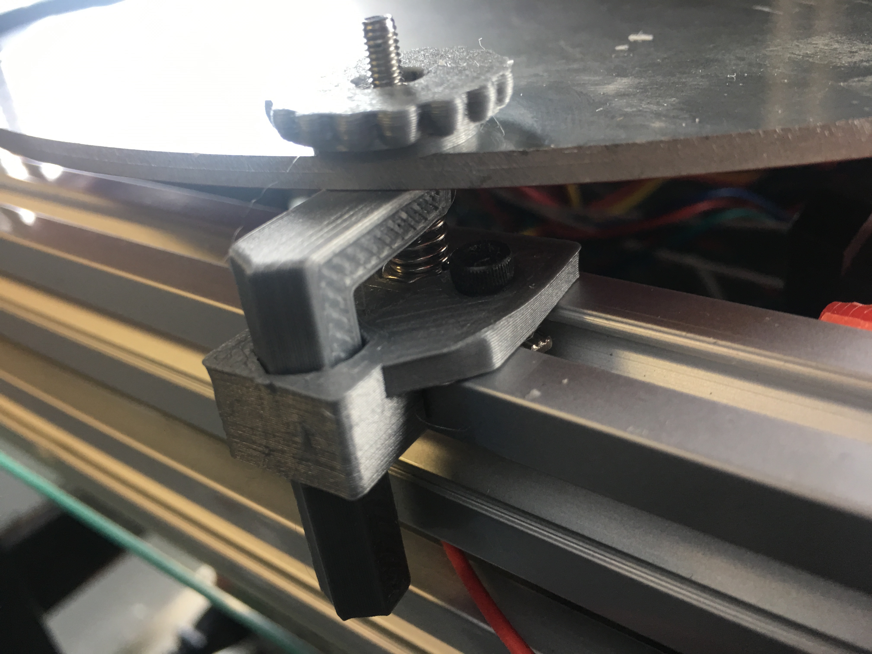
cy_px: 327
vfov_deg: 48.2
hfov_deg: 61.7
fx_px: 731
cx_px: 436
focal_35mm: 29
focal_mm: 4.15
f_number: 2.2
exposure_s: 1/15
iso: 25
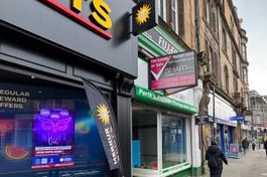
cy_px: 127
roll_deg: +0.9
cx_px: 149
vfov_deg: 55.1
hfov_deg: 78.3
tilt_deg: +3.0
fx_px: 163
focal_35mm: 22
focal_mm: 2.22
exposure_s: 1/99
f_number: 2.2
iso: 50
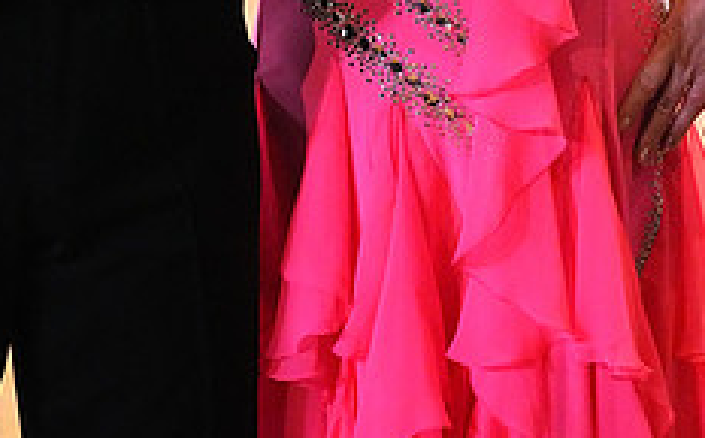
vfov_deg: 7.2
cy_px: -317
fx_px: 3416
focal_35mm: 178
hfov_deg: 11.8
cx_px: 250
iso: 16000
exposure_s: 1/400
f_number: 5
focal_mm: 70
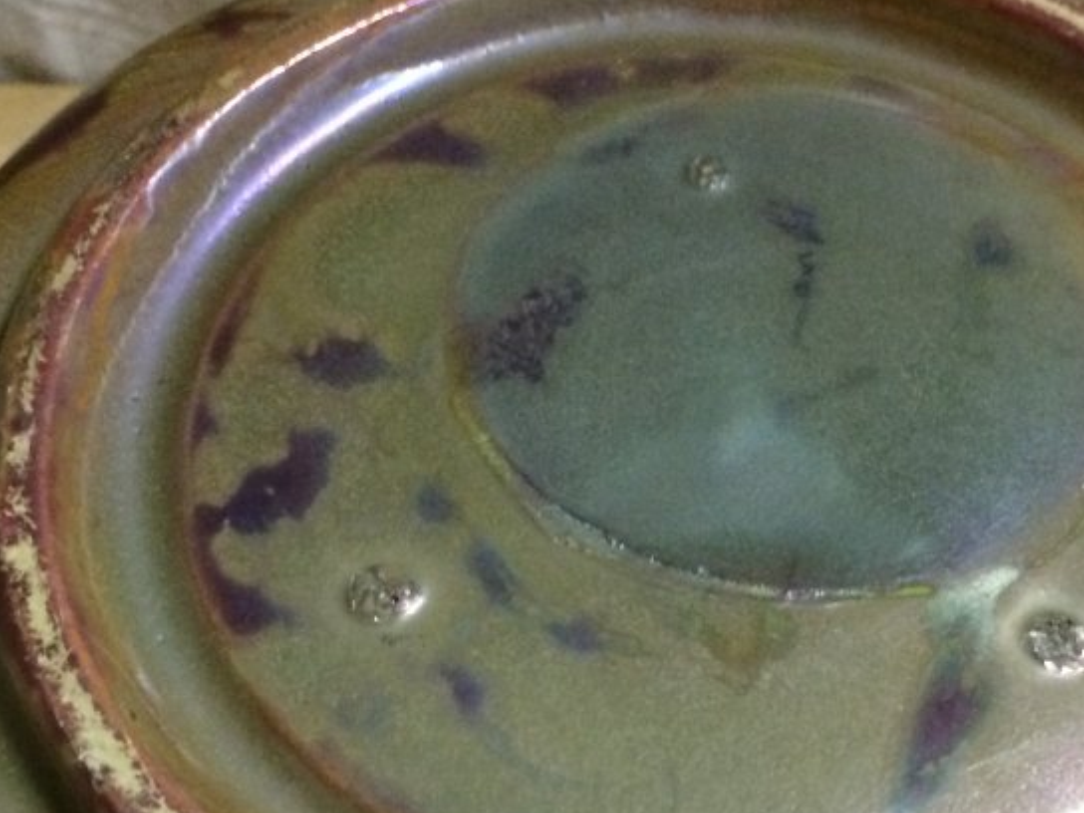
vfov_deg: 22.4
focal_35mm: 64
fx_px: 2004
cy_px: 731
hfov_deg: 30.1
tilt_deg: -60.0
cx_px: 678
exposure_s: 1/17
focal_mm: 4.15
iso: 320
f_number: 2.2
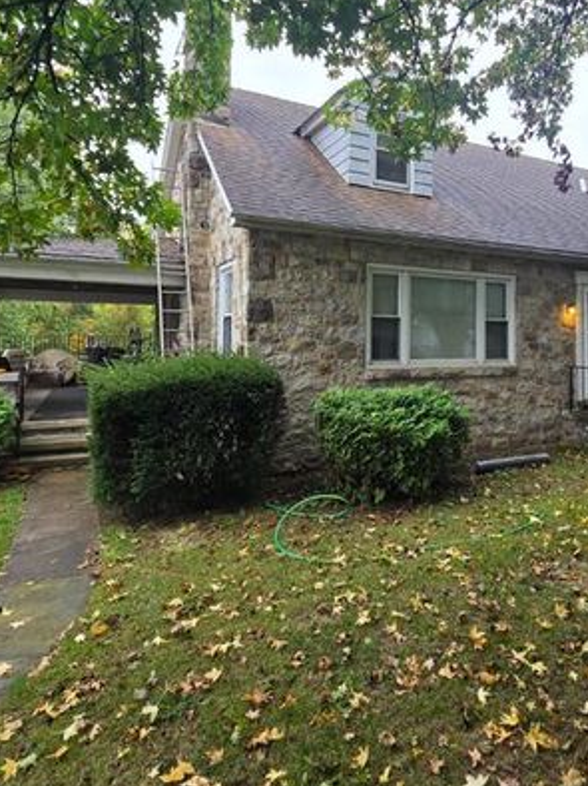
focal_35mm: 22
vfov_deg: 75.7
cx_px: 393
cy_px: 322
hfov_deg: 59.6
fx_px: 499
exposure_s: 1/120
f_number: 2.2
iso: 64
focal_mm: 2.2
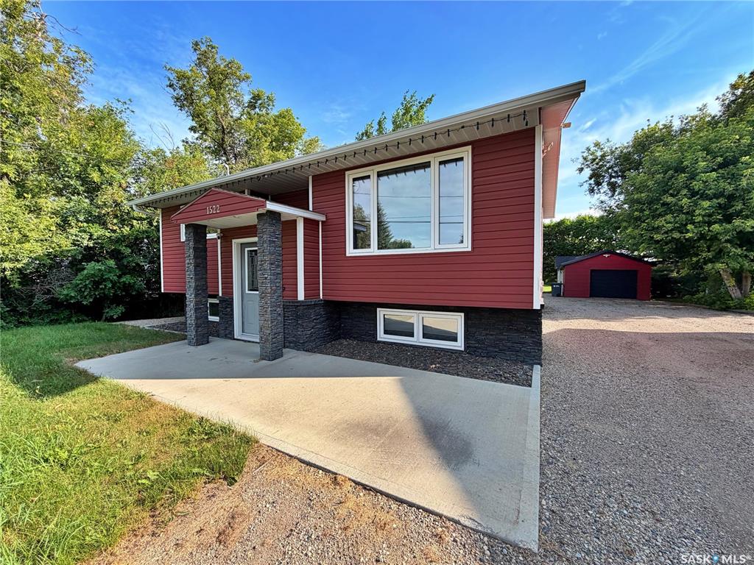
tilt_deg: -1.2
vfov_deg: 85.7
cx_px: 377
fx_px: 305
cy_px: 282
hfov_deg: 102.1
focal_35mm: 14
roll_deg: +0.6
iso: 40
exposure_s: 1/717
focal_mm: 2.22
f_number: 2.2
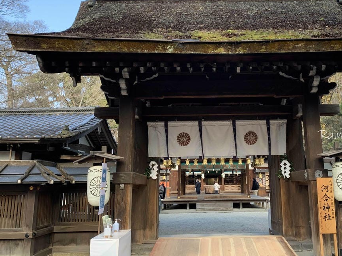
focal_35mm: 36
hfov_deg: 50.8
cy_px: 112
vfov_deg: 39.6
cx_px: 215
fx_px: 356
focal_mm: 4.25
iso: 25
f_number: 1.8
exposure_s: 1/170
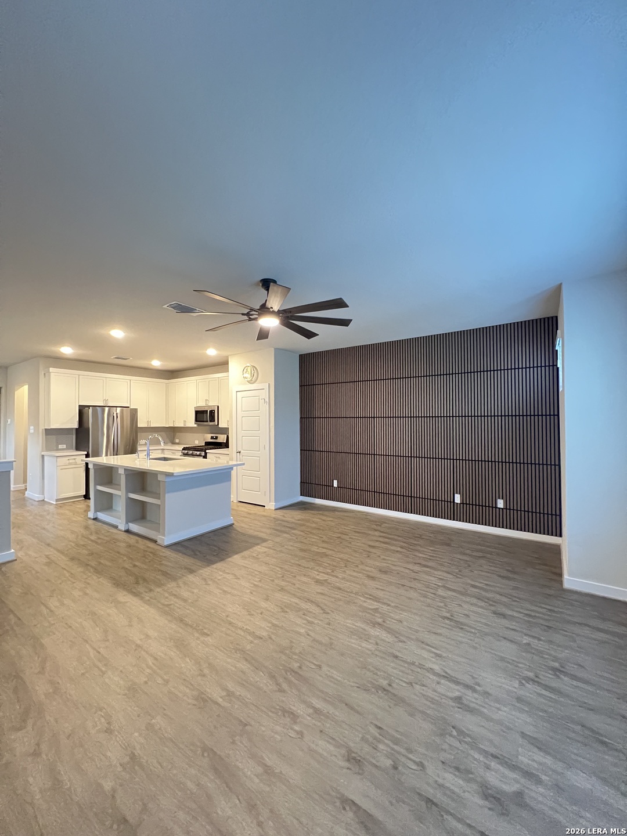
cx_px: 314
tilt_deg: +1.2
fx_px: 314
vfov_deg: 106.2
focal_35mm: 13
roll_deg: +0.1
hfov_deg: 89.9
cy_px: 418
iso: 1000
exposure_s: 1/30
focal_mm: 1.57
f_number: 1.8
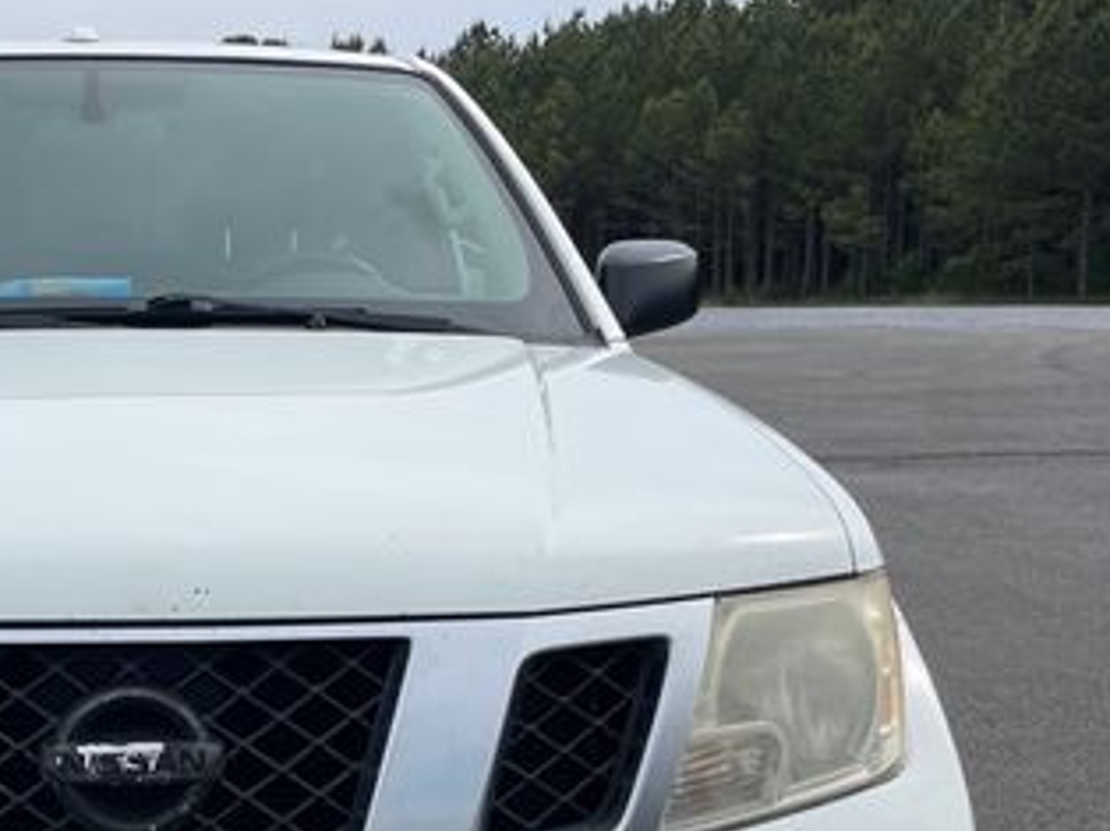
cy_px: 697
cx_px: 127
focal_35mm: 53
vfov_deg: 26.8
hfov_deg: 34.3
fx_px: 1698
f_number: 1.6
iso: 32
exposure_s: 1/3861
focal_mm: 4.2
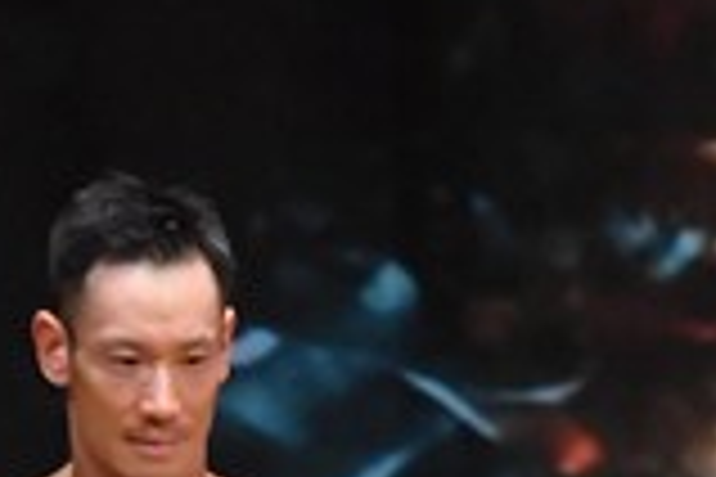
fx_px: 26152
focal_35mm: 1315
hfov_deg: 1.6
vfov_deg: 1.0
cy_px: 1112
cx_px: 745
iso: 8000
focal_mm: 180
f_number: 5.6
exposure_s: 1/400
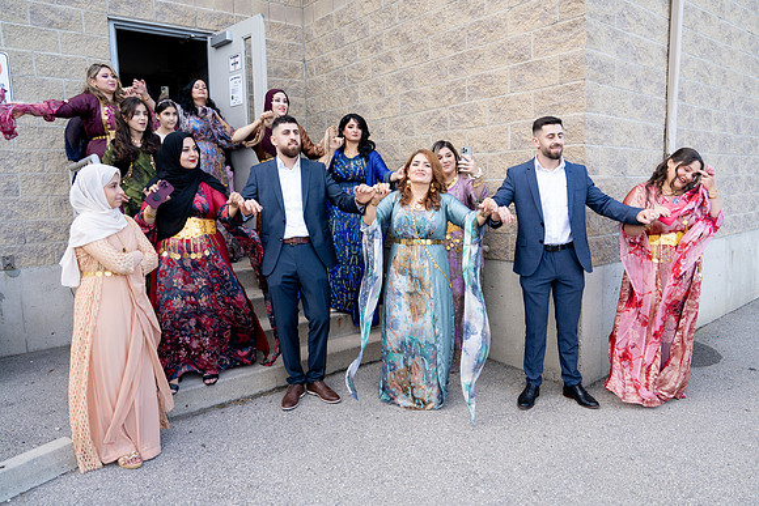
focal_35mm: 24
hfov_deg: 73.7
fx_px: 506
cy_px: 253
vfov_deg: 53.2
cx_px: 380
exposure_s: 1/1250
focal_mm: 24
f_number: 2.8
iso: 800
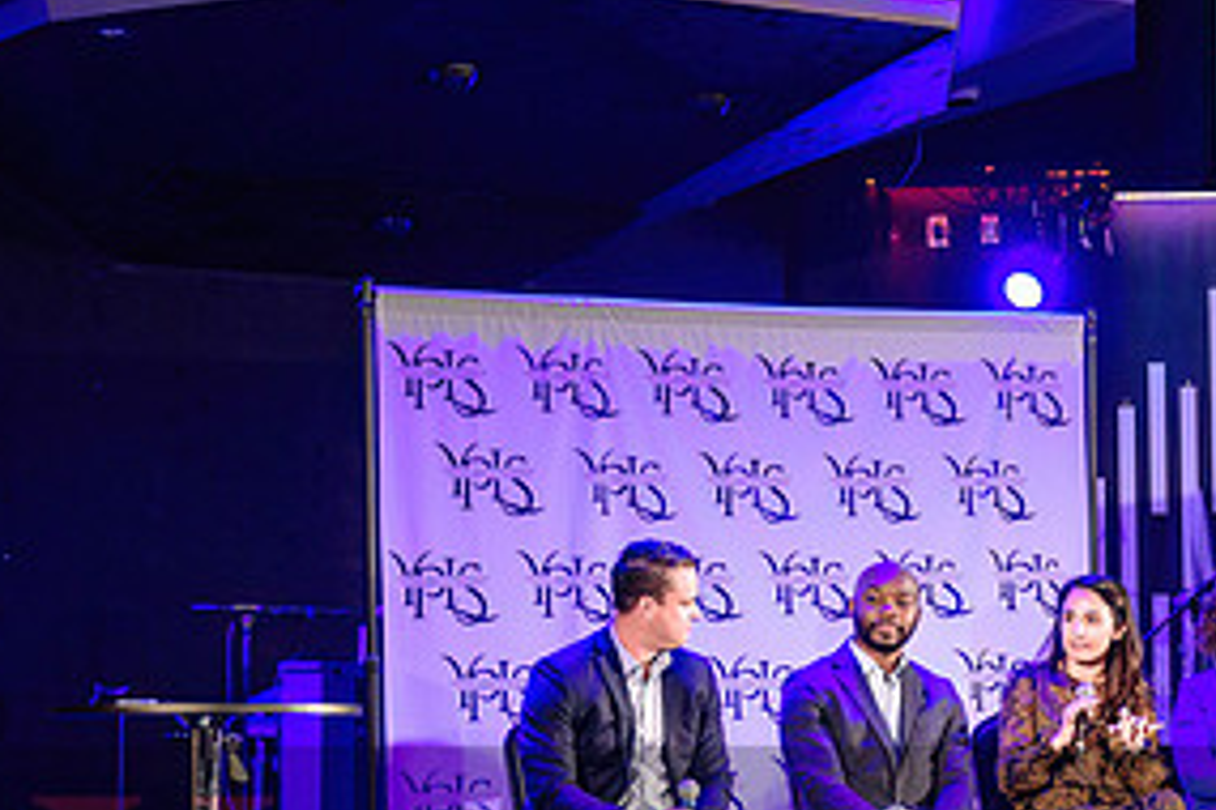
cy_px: 437
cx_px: 1037
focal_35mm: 106
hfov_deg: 19.0
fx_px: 3580
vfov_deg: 12.9
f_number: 2.8
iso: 1250
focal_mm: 42
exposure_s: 1/200
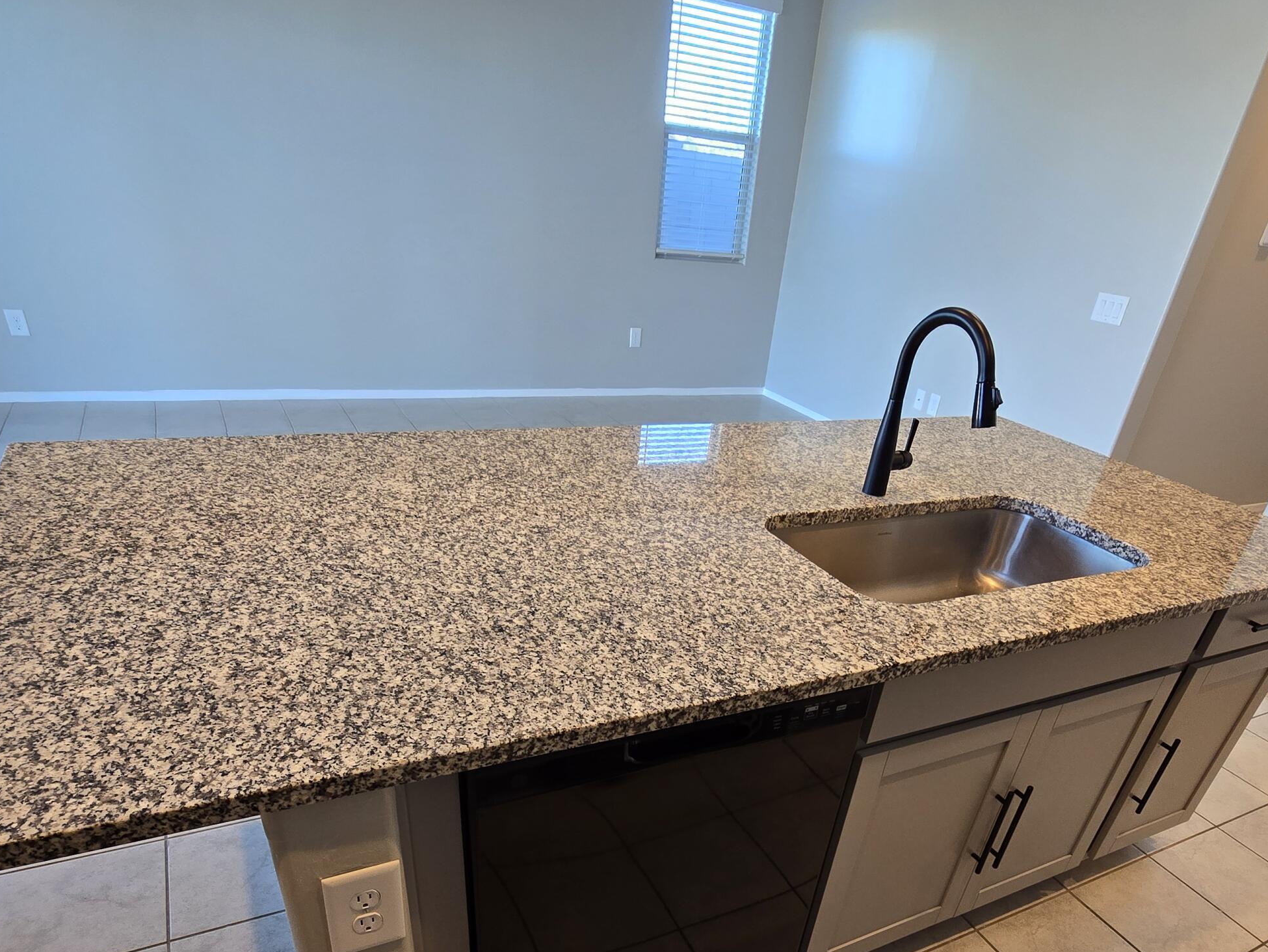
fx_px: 733
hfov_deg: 81.6
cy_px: 709
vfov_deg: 62.4
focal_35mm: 20
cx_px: 687
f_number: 2.2
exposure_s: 1/60
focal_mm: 2.2
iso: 125
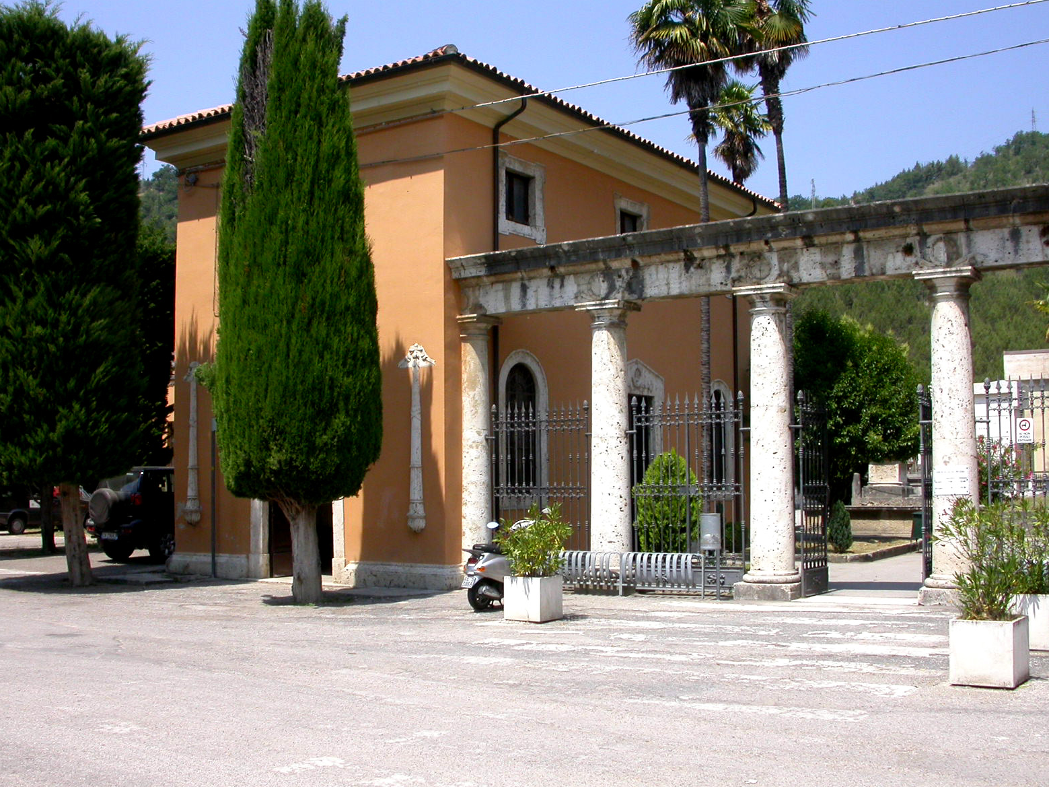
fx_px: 1182
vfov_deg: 36.8
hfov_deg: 47.9
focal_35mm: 39
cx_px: 515
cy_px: 400
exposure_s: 1/310
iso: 100
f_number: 7.5
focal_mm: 7.85
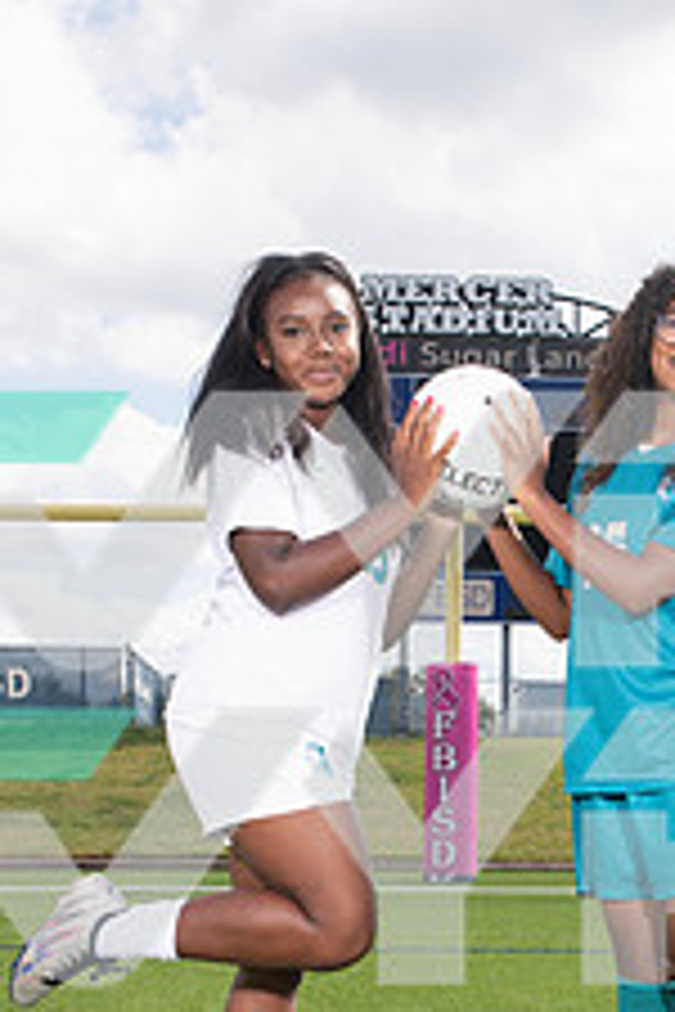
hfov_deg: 21.0
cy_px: 850
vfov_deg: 30.4
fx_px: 1800
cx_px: 531
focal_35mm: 64
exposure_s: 1/400
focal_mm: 32
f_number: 7.1
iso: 125
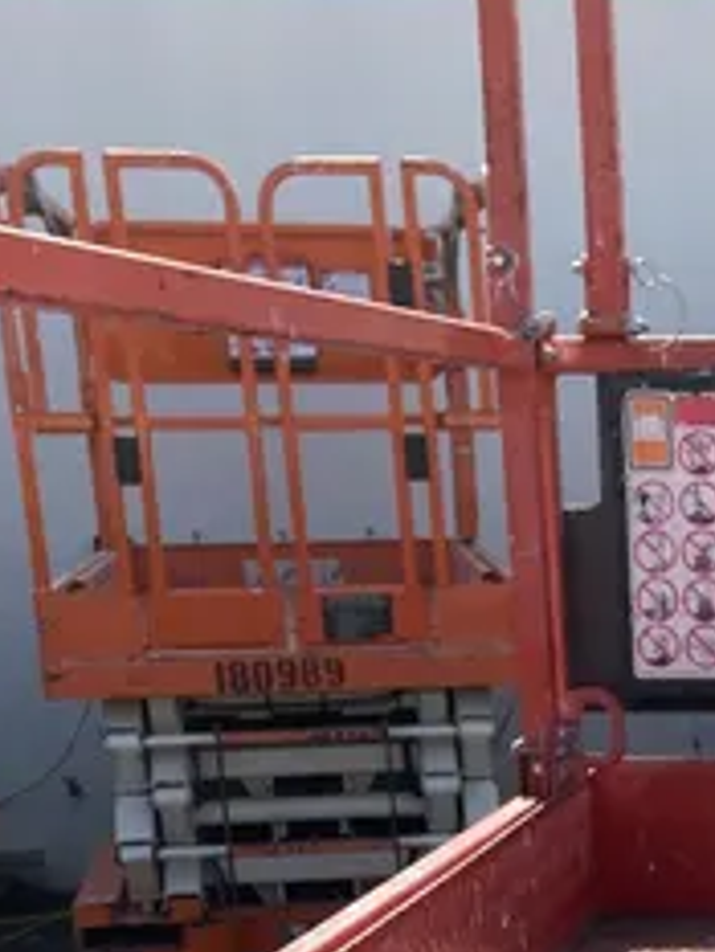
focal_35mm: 88
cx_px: 1070
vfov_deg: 20.0
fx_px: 2421
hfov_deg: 15.5
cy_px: 1314
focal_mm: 3.99
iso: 20
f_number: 1.8
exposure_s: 1/1621
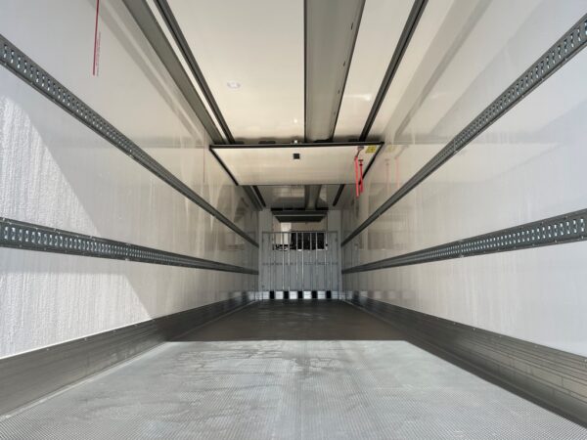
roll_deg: +1.2
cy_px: 220
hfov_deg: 67.3
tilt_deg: +7.0
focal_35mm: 26
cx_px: 294
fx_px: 441
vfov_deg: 53.1
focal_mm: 4.2
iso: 32
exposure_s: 1/1618
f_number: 1.6
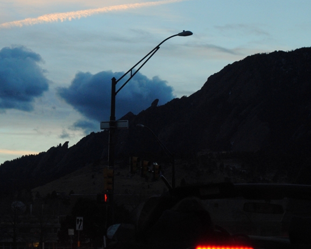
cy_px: 56
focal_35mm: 156
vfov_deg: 9.9
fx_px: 1435
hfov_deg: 12.3
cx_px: 22
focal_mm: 55
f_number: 5.6
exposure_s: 1/100
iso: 400
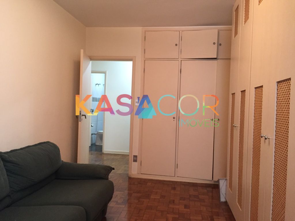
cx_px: 148
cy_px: 110
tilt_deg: -0.7
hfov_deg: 61.7
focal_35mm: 29
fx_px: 247
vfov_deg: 48.2
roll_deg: -3.0
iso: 250
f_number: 2.2
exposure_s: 1/17
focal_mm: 4.15
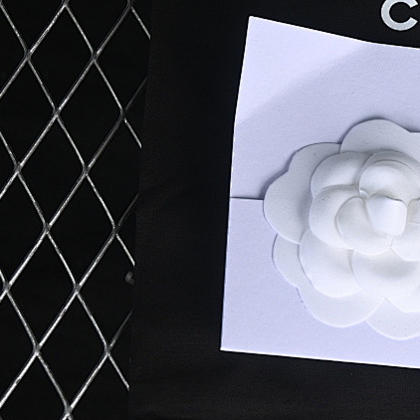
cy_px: 201
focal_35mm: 163
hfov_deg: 10.6
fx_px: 2238
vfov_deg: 10.7
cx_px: 484
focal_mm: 50
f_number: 6.3
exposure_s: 1/60
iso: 160
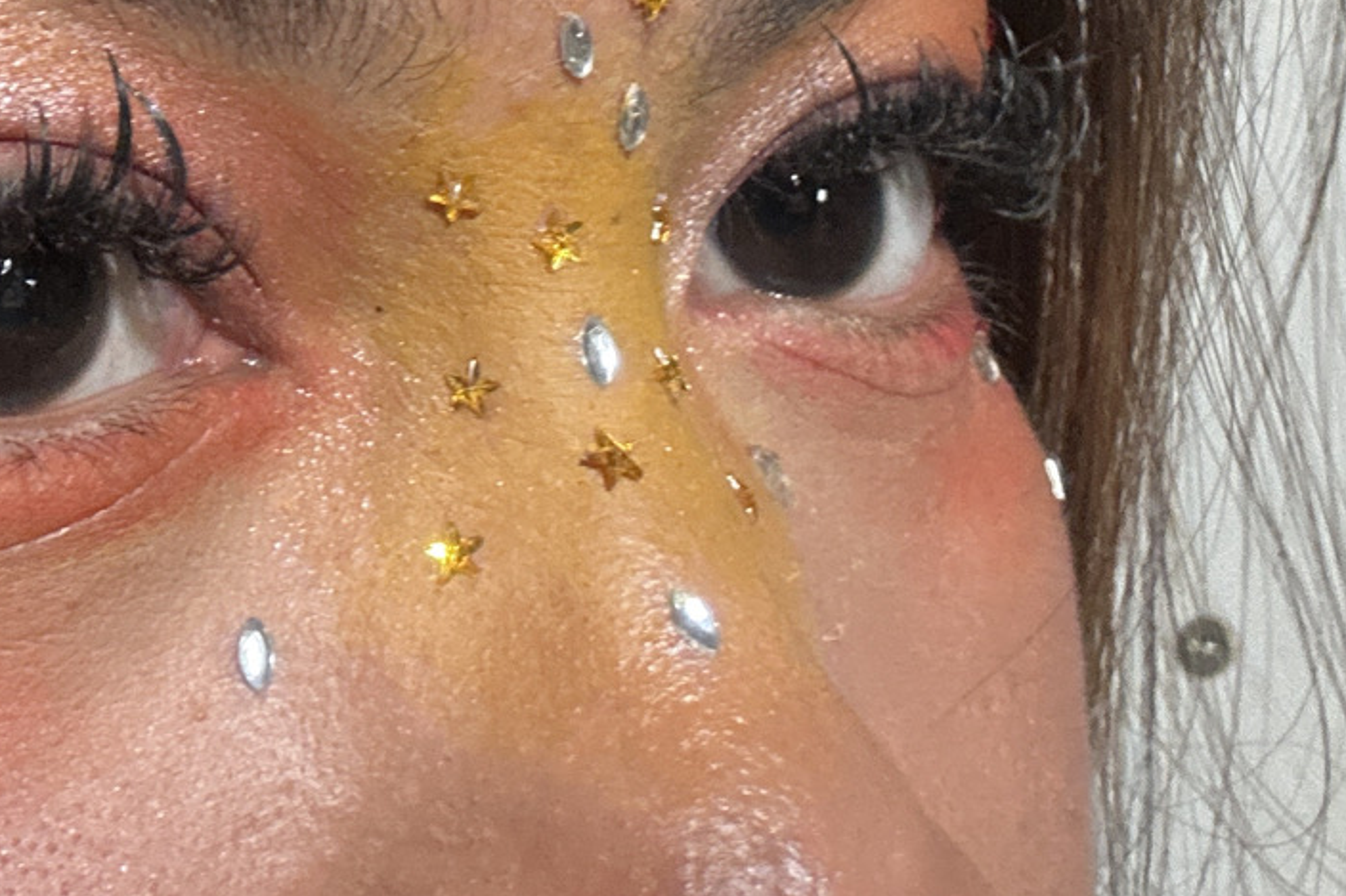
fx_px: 2542
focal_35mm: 68
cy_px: -462
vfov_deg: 17.8
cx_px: 262
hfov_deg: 29.0
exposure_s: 1/50
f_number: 1.9
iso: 160
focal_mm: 2.69
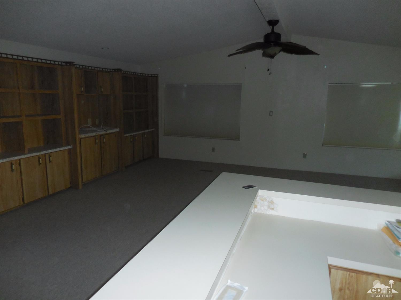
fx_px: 290
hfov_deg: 69.4
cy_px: 150
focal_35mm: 25
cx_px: 200
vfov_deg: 54.9
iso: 400
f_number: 3.3
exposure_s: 1/25
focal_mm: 4.5
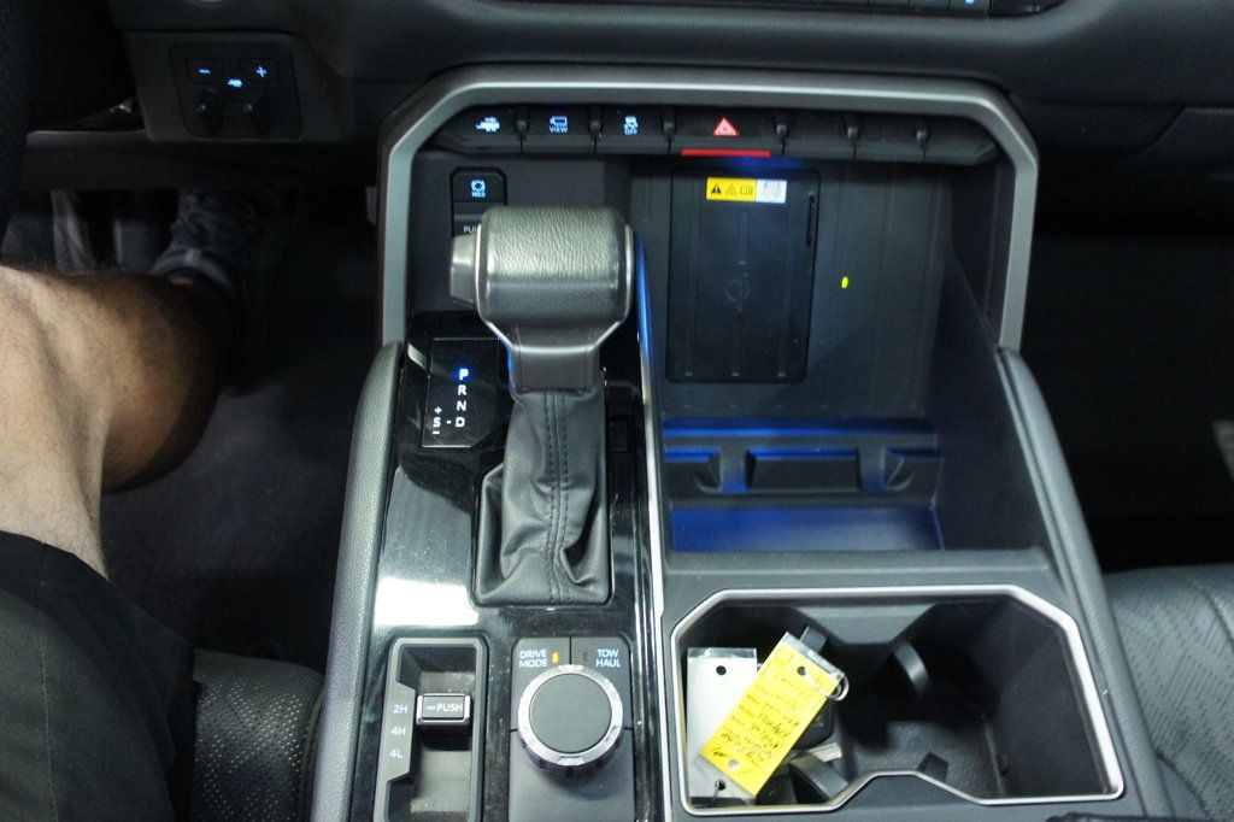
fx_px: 925
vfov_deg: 47.9
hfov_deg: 67.4
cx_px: 617
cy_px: 411
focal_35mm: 27
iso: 1600
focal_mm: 18
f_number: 3.5
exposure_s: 1/15
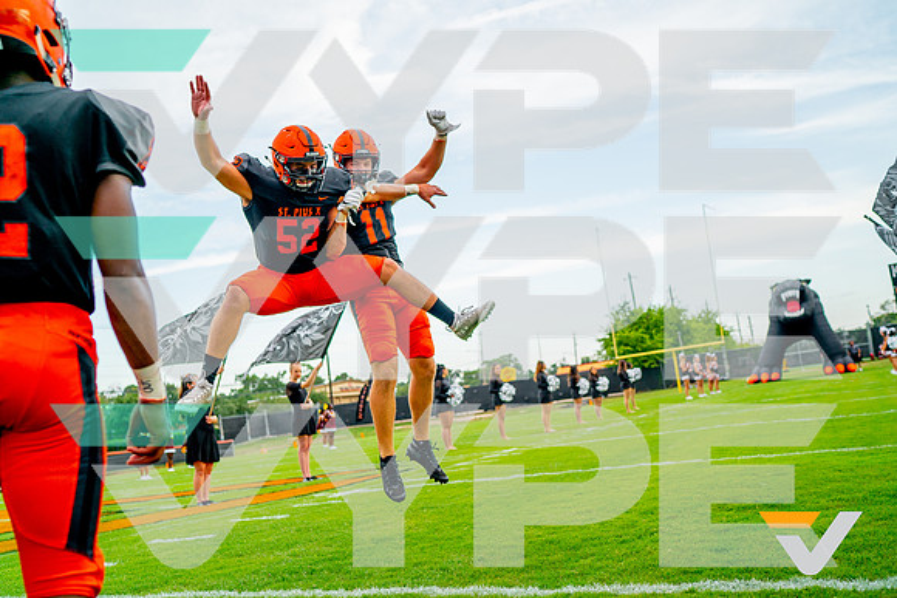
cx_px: 448
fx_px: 872
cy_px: 299
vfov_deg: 37.9
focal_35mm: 35
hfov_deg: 54.4
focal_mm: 35
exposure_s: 1/800
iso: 400
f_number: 2.8
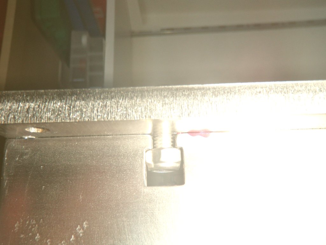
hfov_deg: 51.4
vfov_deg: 39.7
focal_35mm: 36
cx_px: 163
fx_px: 339
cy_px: 122
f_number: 6.3
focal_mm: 6.53
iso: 100
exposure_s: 1/40
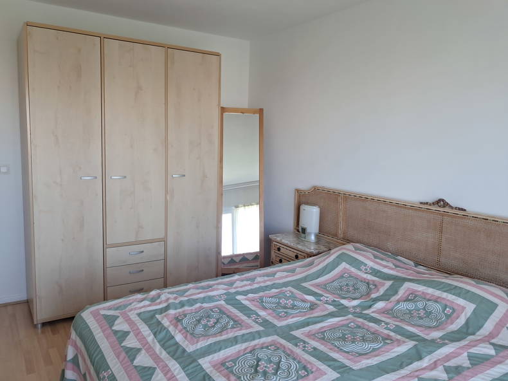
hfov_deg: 65.3
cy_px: 190
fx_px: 396
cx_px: 254
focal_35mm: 27
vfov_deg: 51.3
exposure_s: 1/60
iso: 125
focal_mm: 4
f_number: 1.8
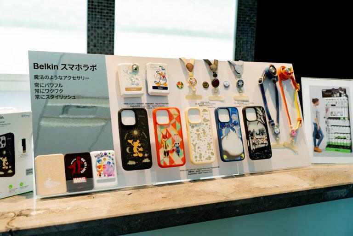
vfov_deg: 34.2
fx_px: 382
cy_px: 118
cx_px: 176
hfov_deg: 49.6
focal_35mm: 39
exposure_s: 1/60
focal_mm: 39
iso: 800
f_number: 4
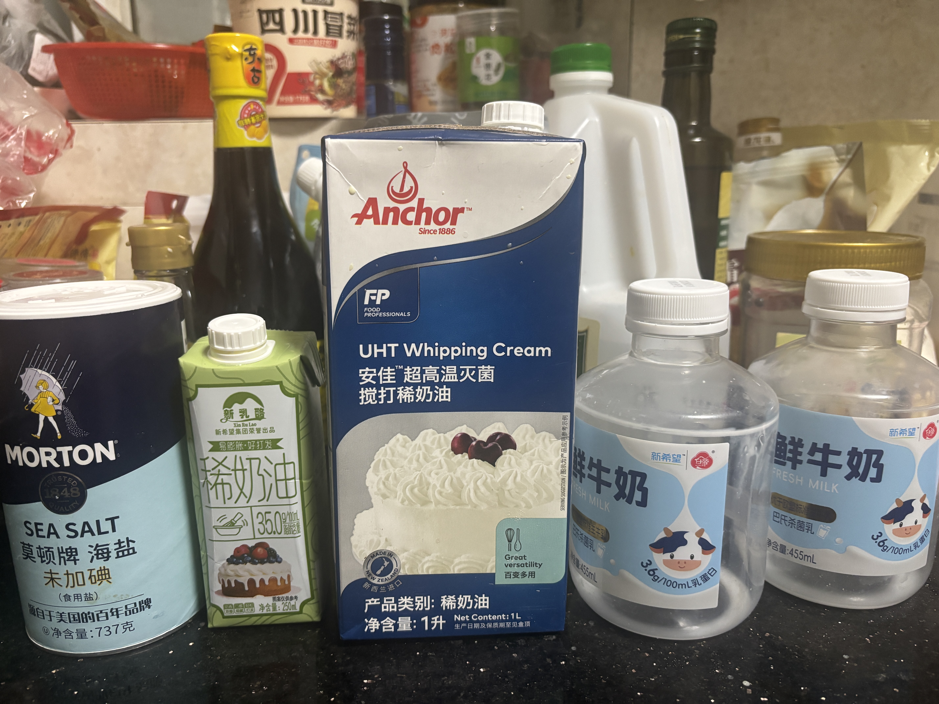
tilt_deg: -14.2
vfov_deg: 53.1
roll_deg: +1.2
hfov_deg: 67.3
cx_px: 470
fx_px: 705
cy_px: 352
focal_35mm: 26
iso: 400
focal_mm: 5.96
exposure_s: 1/60
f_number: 1.6
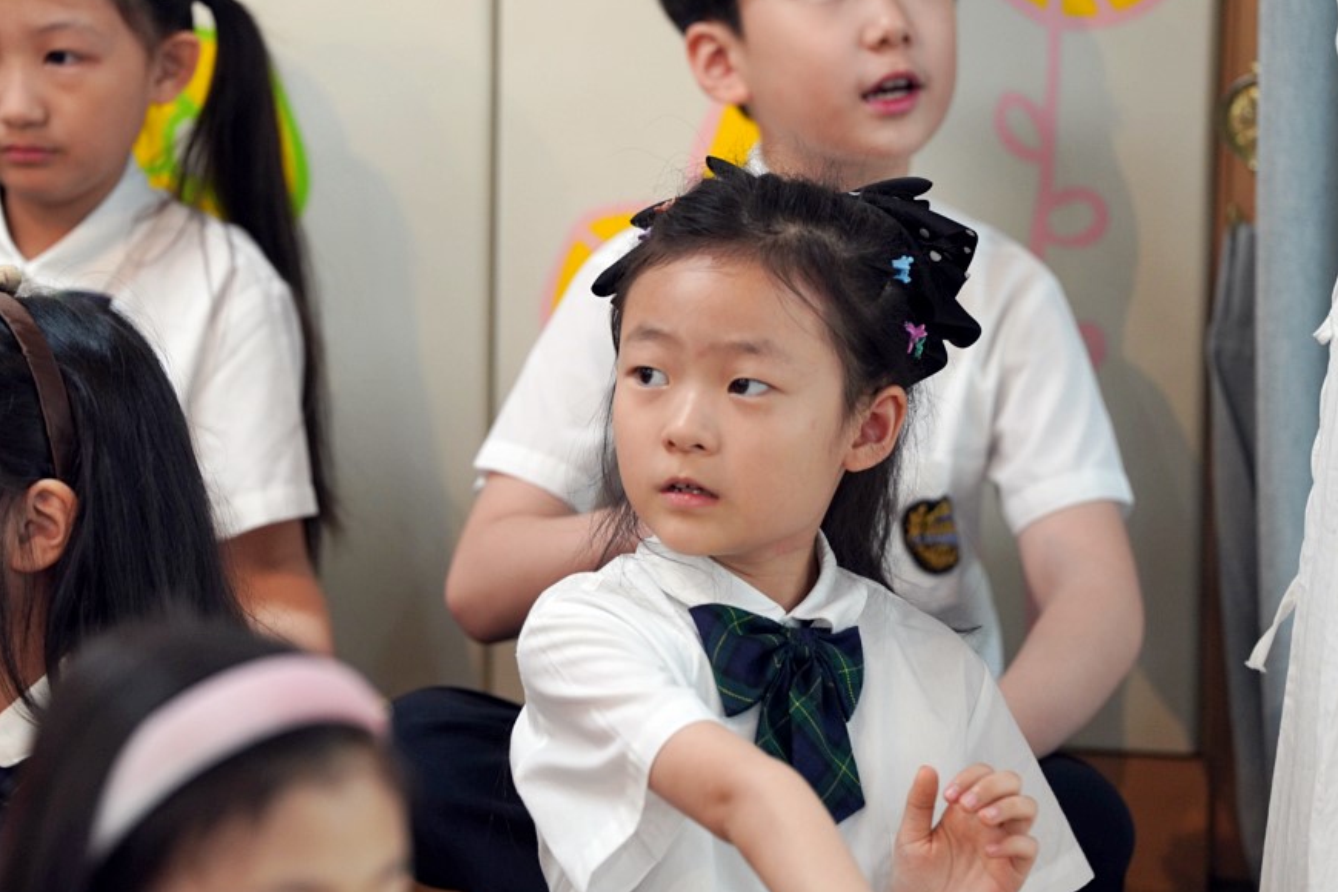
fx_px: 7693
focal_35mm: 207
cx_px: 689
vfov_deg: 6.6
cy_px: 457
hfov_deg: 9.9
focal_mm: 200
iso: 2000
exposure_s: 1/250
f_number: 4
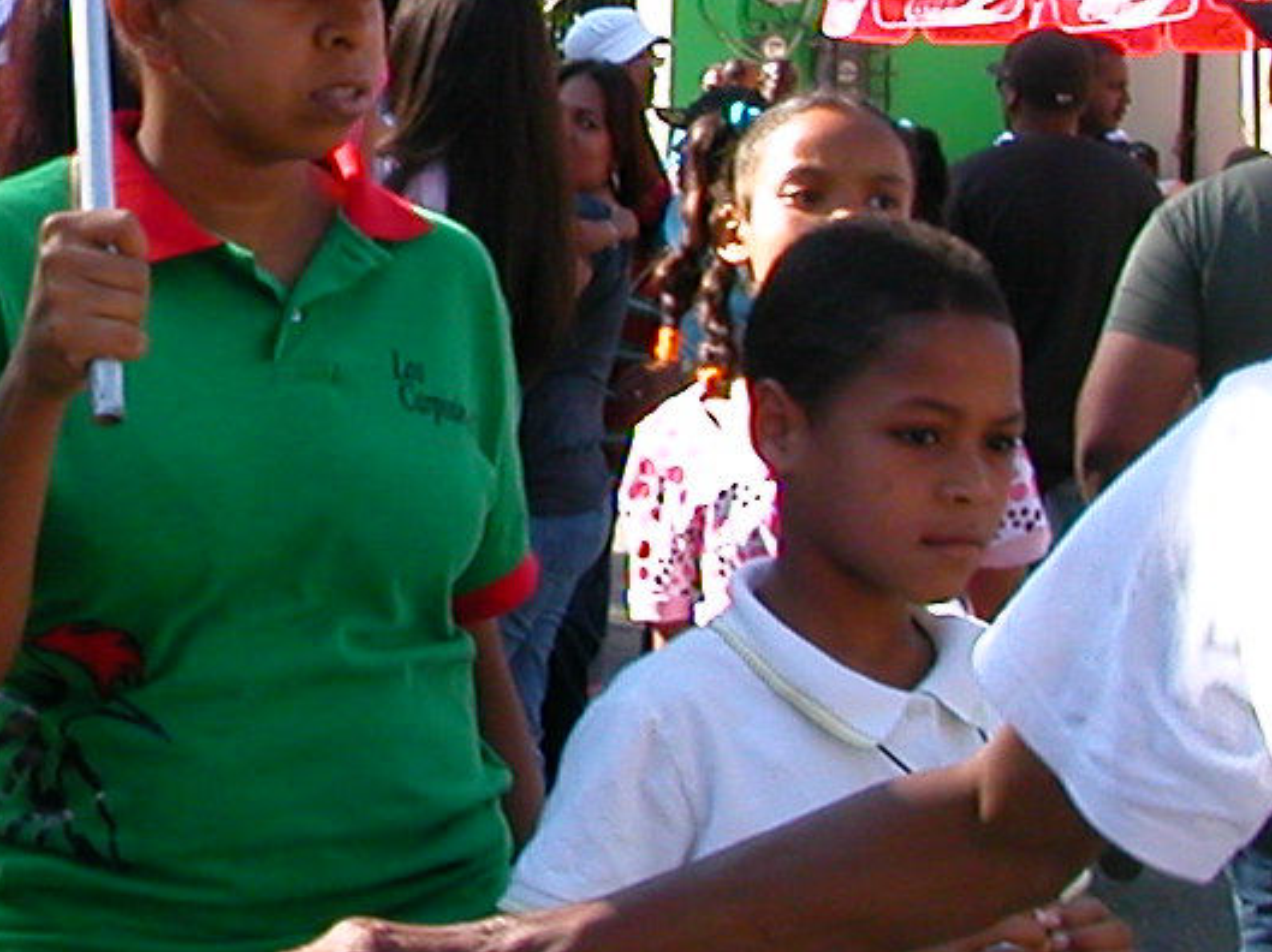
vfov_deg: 13.1
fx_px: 4113
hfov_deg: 16.9
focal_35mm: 112
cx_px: -207
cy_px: 185
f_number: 4.5
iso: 100
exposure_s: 1/168
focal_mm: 5.6
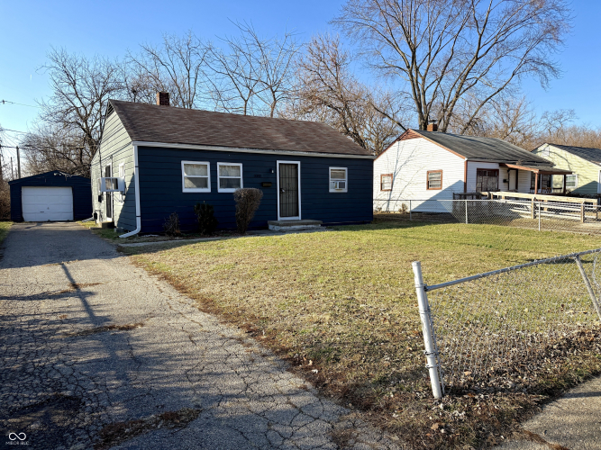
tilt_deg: -3.6
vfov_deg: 56.8
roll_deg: +0.7
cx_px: 300
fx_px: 417
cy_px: 225
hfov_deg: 71.6
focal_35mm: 24
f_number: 1.78
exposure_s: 1/3425
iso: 100
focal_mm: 6.76
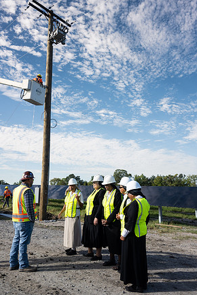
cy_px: 144
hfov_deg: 45.0
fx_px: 238
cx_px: 96
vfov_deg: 63.6
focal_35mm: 29
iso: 200
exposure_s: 1/160
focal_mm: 28
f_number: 16
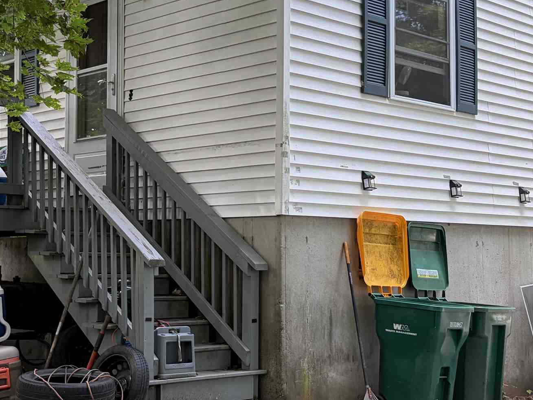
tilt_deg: +5.3
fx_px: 939
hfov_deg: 31.6
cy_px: 193
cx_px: 215
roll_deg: +0.8
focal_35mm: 61
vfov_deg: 24.0
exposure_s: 1/122
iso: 40
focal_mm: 5.96
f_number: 1.6
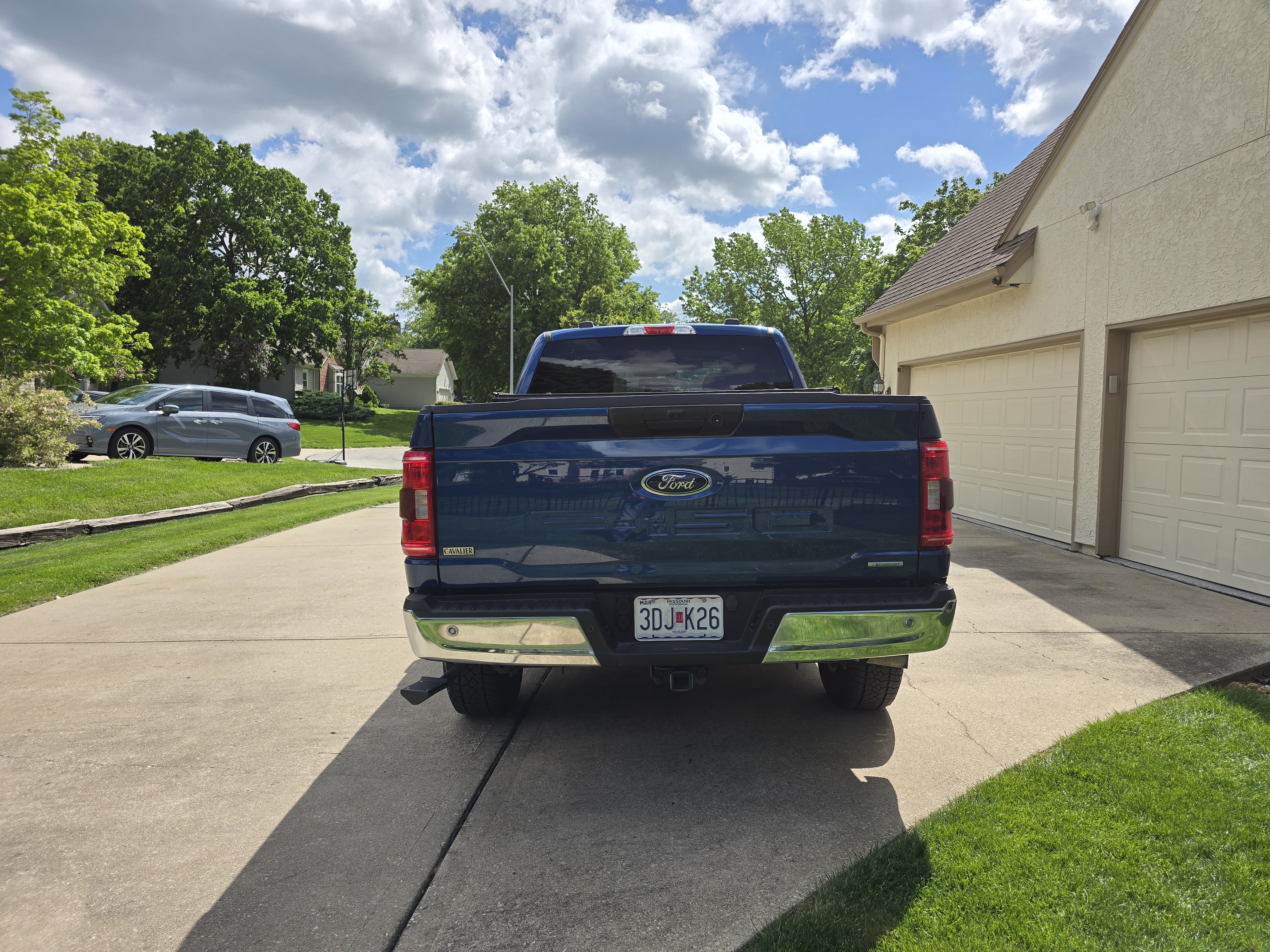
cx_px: 635
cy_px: 476
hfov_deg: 73.9
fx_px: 844
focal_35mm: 23
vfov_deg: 58.9
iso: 12
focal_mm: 6.3
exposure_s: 1/1041
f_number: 1.7
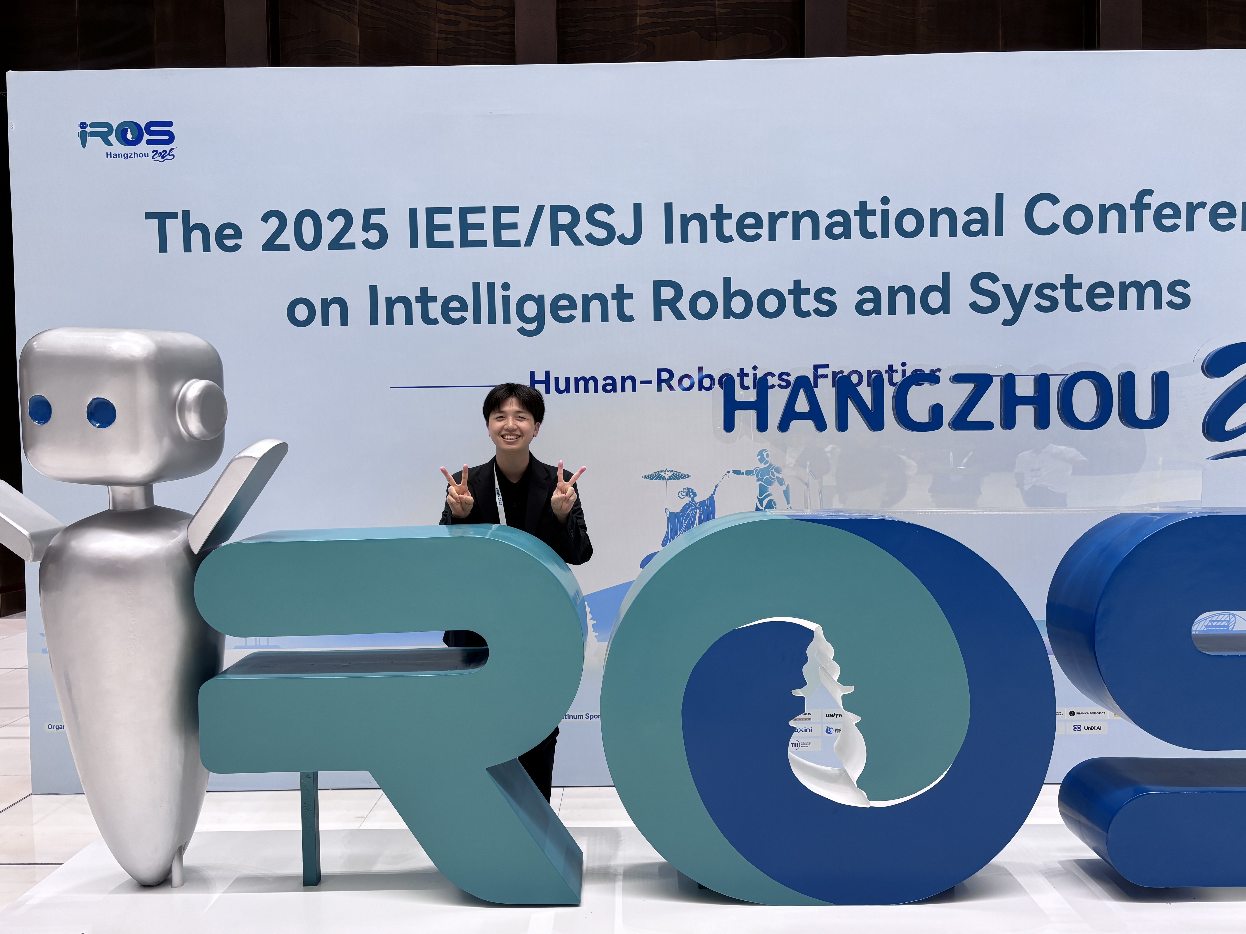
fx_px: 936
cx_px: 623
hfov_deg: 67.3
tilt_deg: -2.7
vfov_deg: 53.1
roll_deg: +0.5
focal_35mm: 26
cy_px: 467
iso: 100
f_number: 1.6
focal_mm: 5.96
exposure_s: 1/100
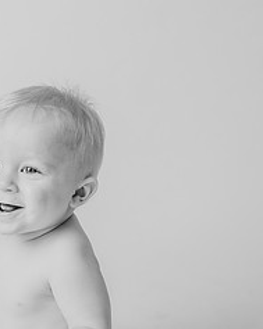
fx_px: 1121
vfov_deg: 16.7
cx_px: -1
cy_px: 224
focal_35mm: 115
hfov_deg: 13.2
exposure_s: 1/160
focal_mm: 50
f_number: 2.8
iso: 100
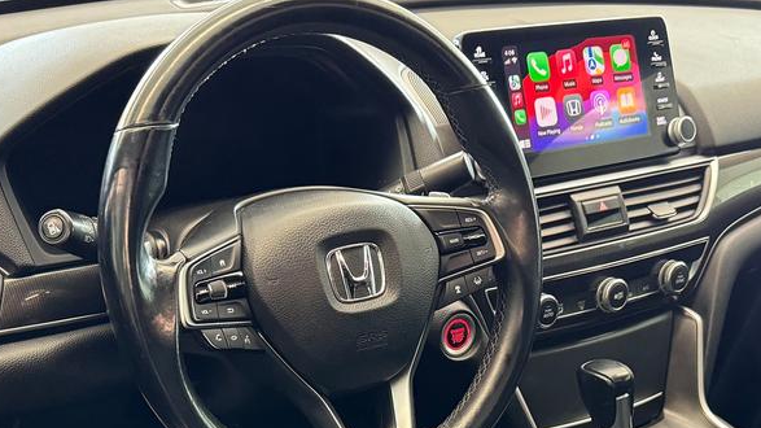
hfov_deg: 36.6
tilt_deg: -35.5
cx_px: 377
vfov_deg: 19.4
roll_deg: -4.5
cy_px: 559
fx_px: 1150
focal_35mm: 57
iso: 500
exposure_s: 1/60
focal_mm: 6.76
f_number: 1.78
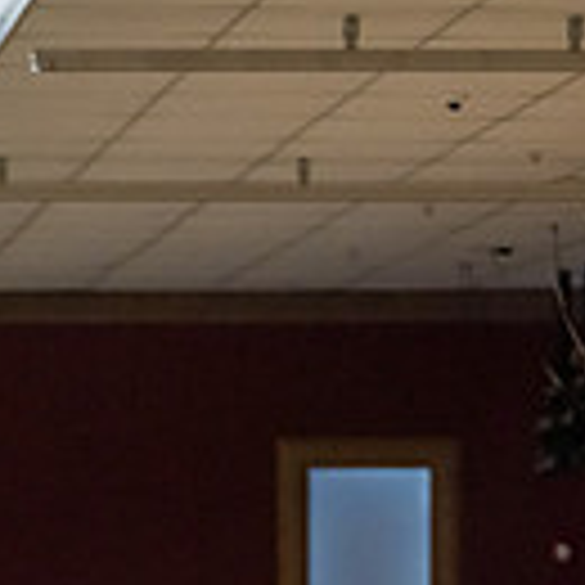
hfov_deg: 4.0
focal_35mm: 442
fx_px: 8451
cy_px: 954
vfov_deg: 3.9
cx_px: 405
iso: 4000
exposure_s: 1/800
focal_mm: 150
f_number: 3.5
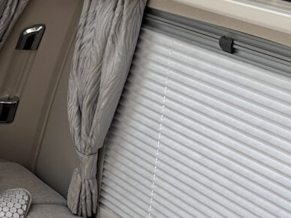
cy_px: 217
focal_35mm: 126
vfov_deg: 11.7
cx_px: -261
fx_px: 1060
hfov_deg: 13.7
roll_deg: +1.5
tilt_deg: -18.5
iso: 80
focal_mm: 6.86
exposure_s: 1/650
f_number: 1.78
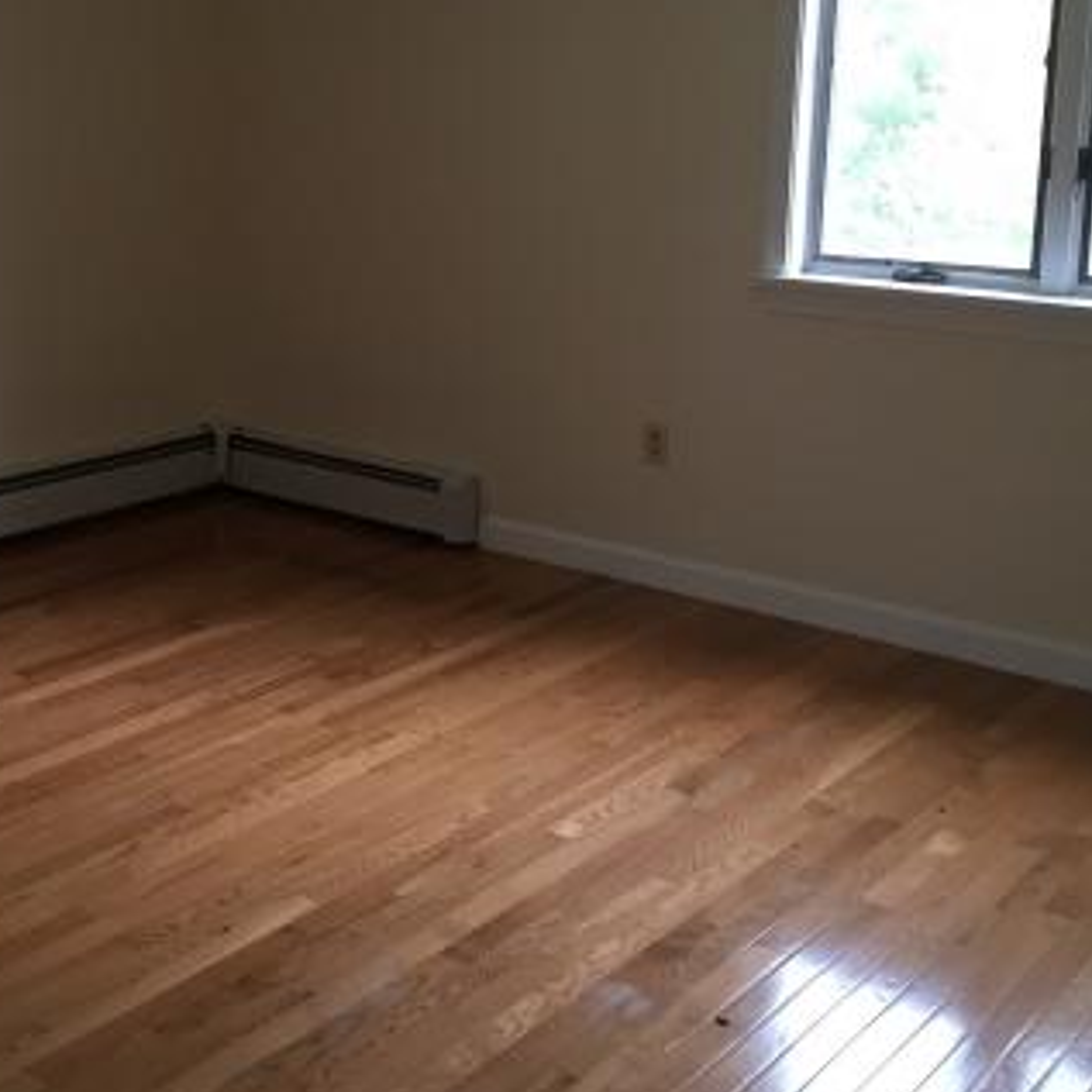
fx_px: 1677
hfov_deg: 35.3
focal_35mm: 47
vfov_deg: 35.8
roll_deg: +0.5
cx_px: 286
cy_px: 379
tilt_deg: -8.9
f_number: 2.2
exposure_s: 1/30
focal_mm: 4.15
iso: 32
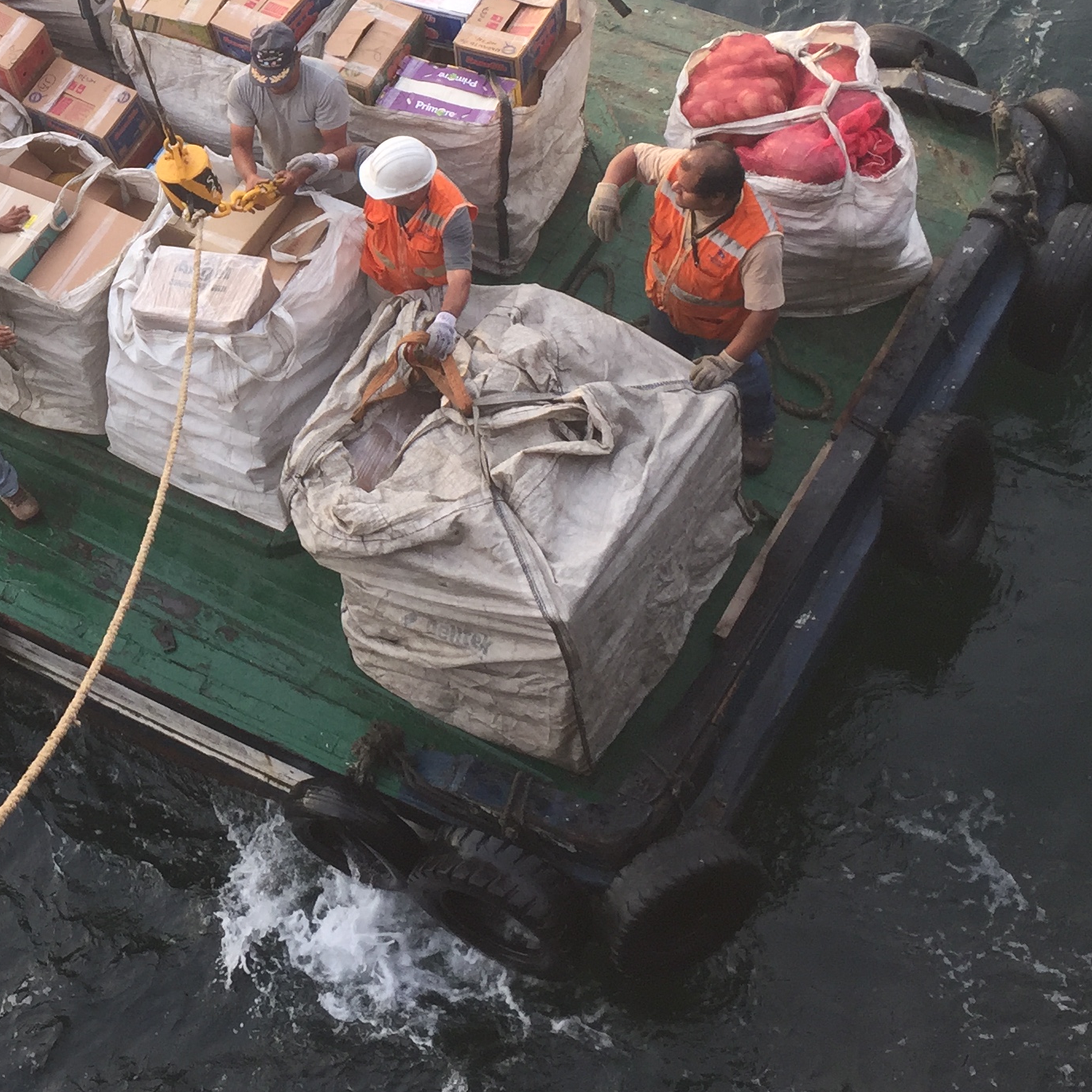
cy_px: 181
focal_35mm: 61
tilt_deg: -46.2
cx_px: 36
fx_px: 2177
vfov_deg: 27.5
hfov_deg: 26.8
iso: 32
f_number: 2.2
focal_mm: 4.15
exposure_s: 1/344
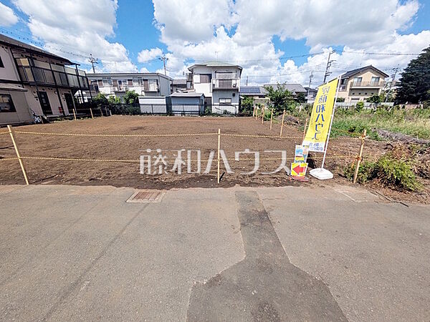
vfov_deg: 85.7
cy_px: 161
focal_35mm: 14
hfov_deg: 102.1
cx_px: 215
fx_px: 174
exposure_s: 1/2604
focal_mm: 1.83
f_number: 2.2
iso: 44
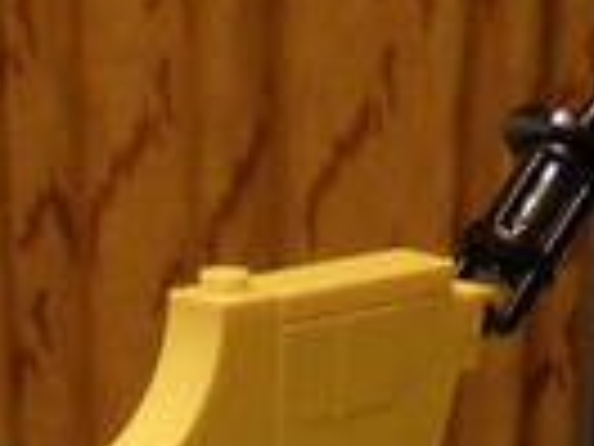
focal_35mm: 170
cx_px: 184
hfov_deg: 11.6
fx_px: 2917
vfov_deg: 7.5
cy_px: 1399
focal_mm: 4.5
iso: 640
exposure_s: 1/30
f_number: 3
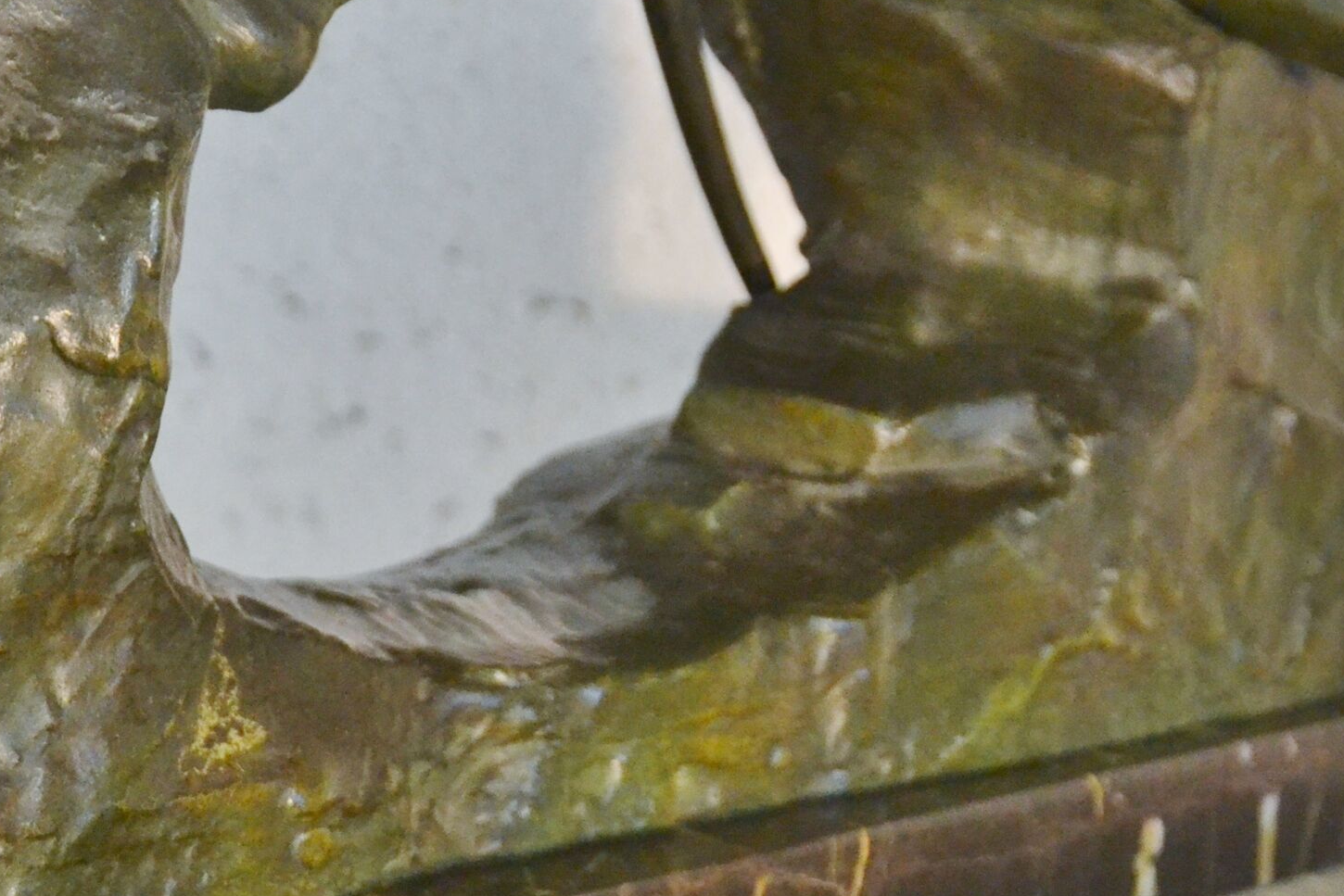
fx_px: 5339
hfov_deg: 14.3
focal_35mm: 143
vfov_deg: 9.6
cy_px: 284
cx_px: 615
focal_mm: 40
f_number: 4.5
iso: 2000
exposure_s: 1/60
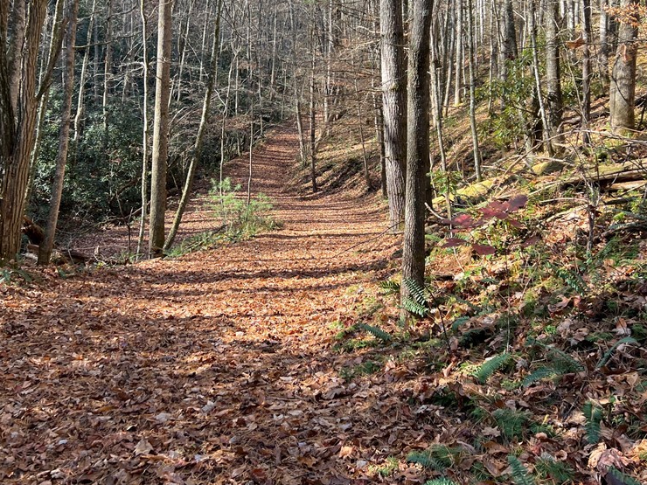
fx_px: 673
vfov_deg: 39.2
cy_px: 164
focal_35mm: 36
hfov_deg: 51.1
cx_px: 262
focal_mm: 5.7
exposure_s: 1/193
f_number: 1.5
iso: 40
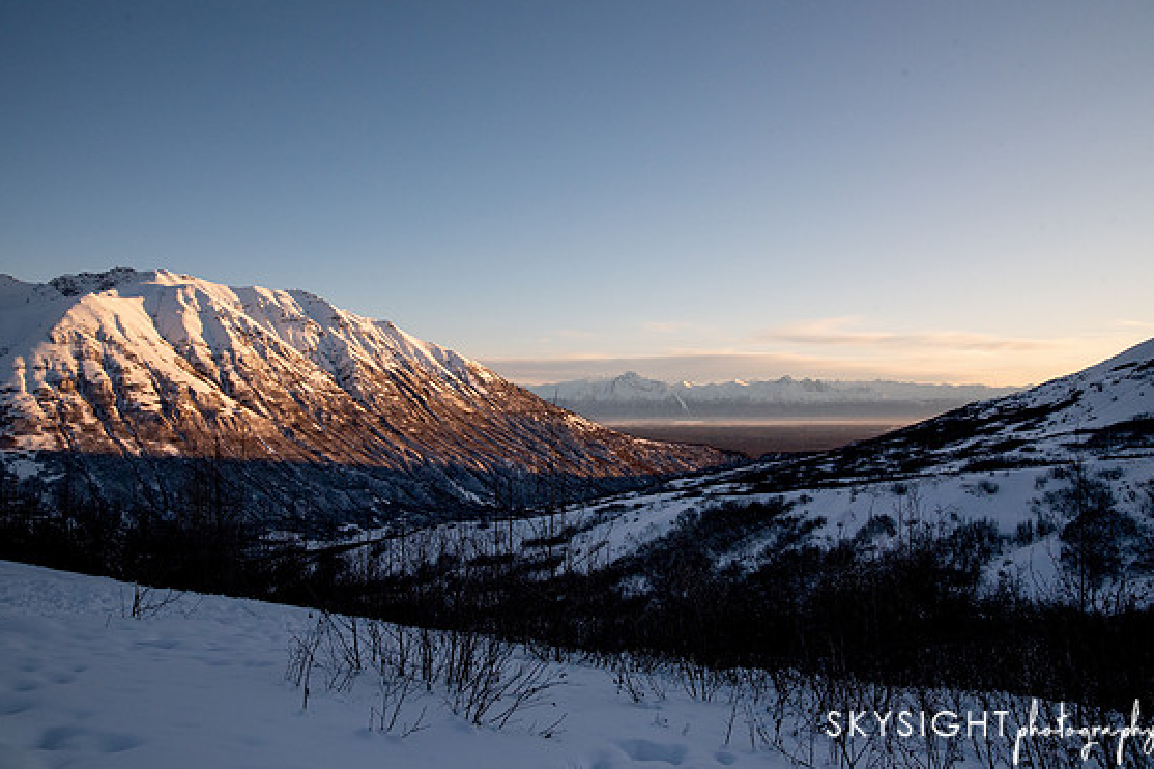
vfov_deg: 51.3
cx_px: 588
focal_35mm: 25
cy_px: 374
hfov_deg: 71.5
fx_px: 801
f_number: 11
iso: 1250
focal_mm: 24
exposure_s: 1/1250
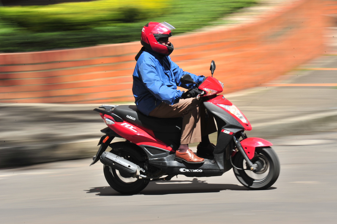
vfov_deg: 5.9
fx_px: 2161
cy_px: 98
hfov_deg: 8.9
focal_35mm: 231
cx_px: 187
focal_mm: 200
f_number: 22
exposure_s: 1/25
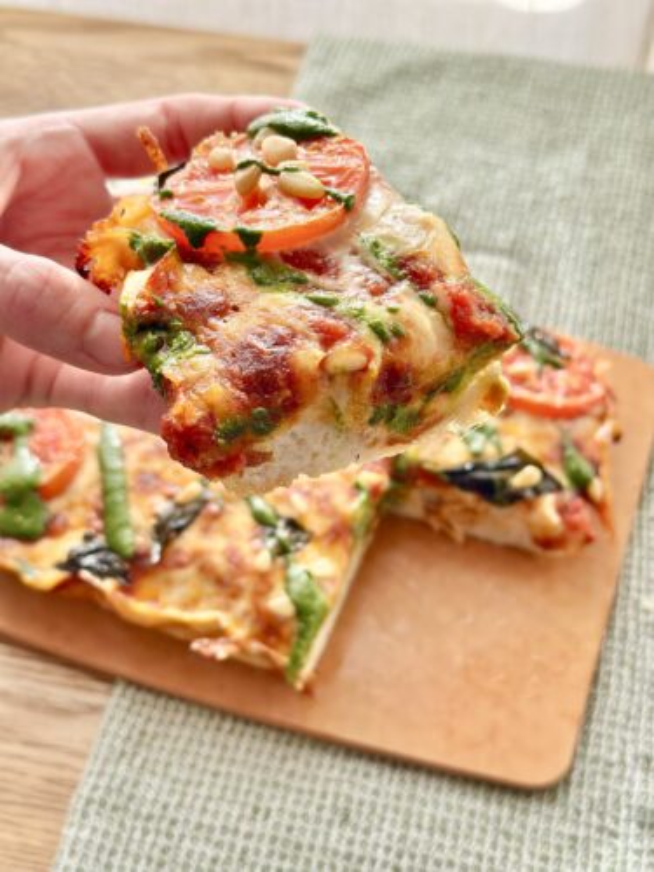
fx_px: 1209
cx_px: 327
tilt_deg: -57.3
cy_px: 436
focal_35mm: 48
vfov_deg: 39.7
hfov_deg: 30.3
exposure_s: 1/597
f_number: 1.78
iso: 80
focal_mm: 6.86
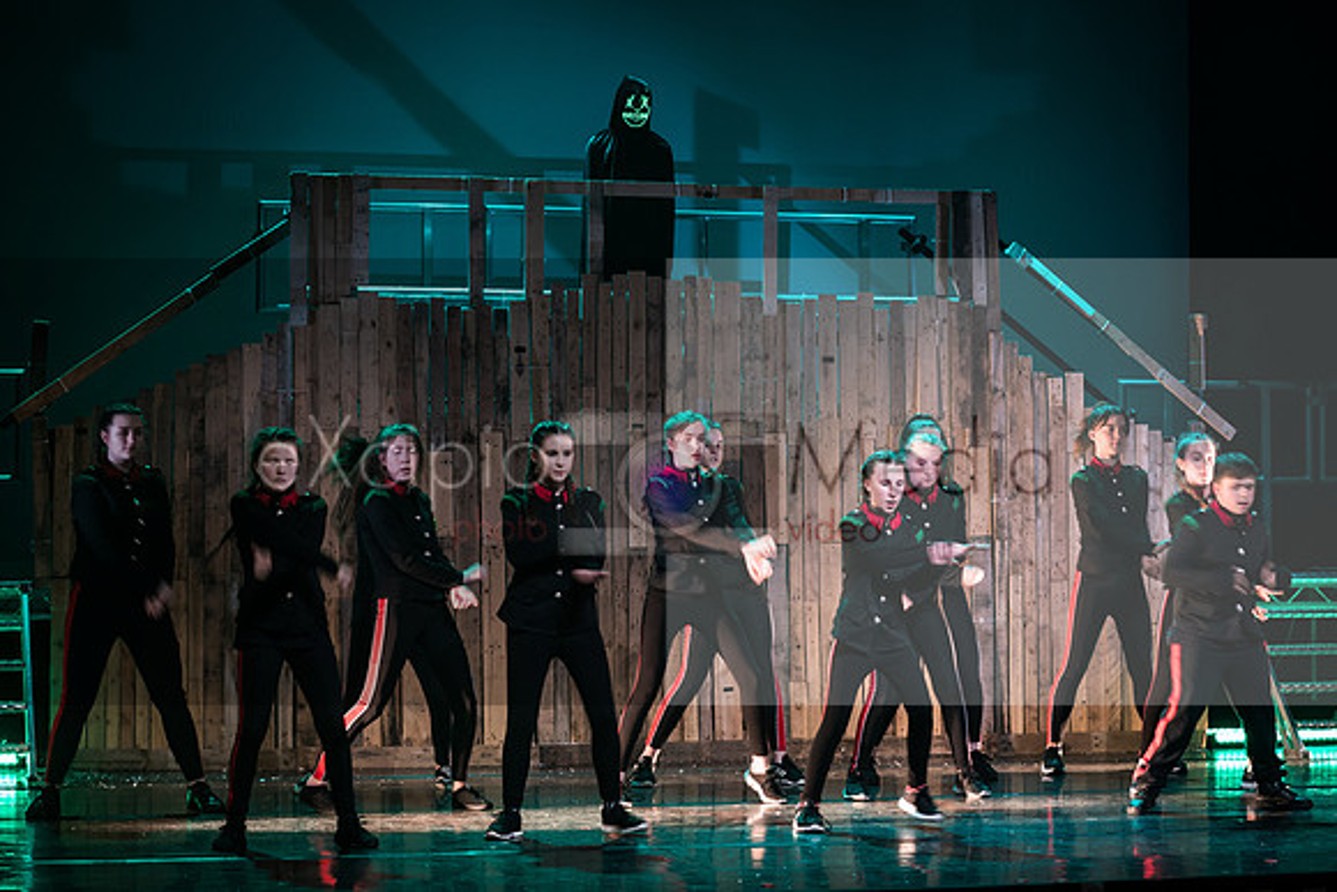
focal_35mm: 87
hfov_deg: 23.3
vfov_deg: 15.7
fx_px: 3236
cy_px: 394
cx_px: 777
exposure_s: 1/40
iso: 1250
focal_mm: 74
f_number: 2.8
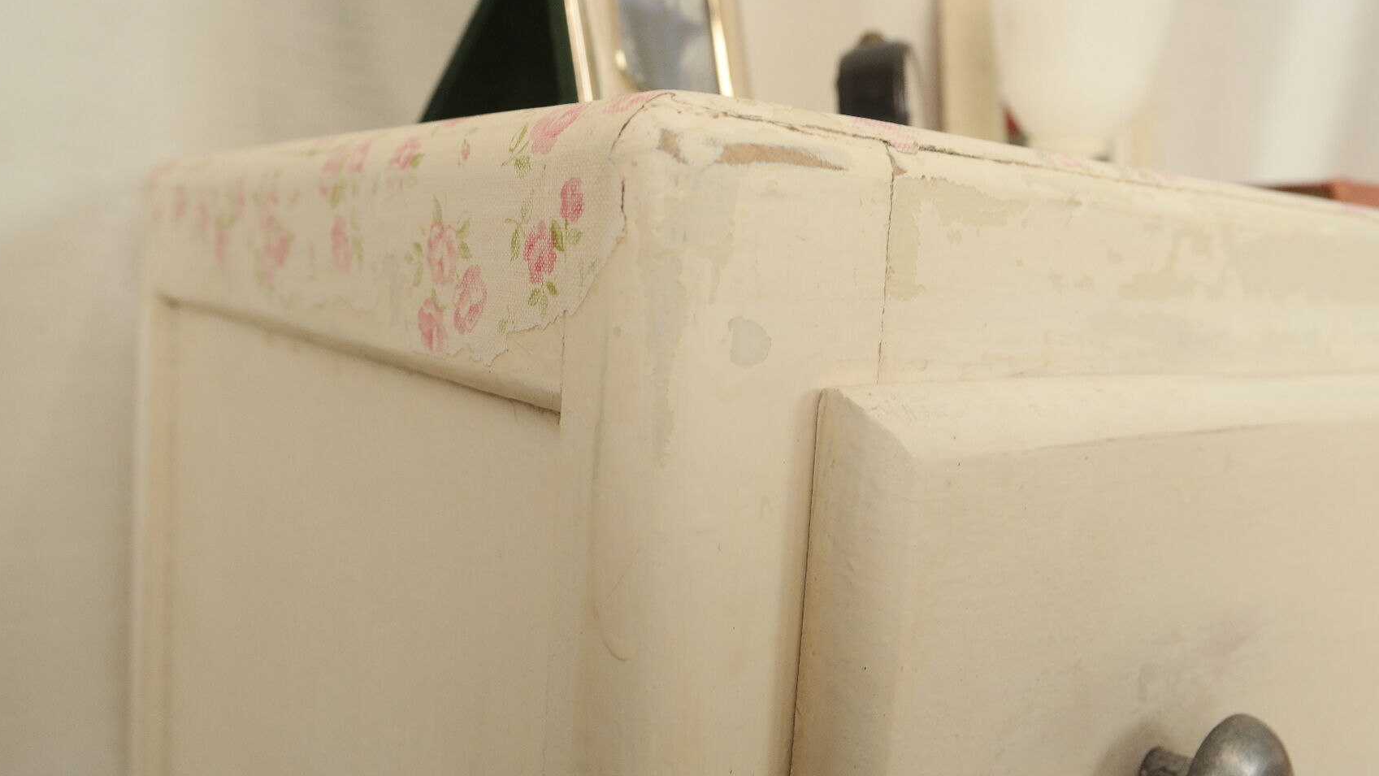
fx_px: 1170
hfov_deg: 61.0
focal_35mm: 32
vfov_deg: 36.7
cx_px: 690
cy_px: 348
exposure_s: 1/30
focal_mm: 20
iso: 400
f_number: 5.6
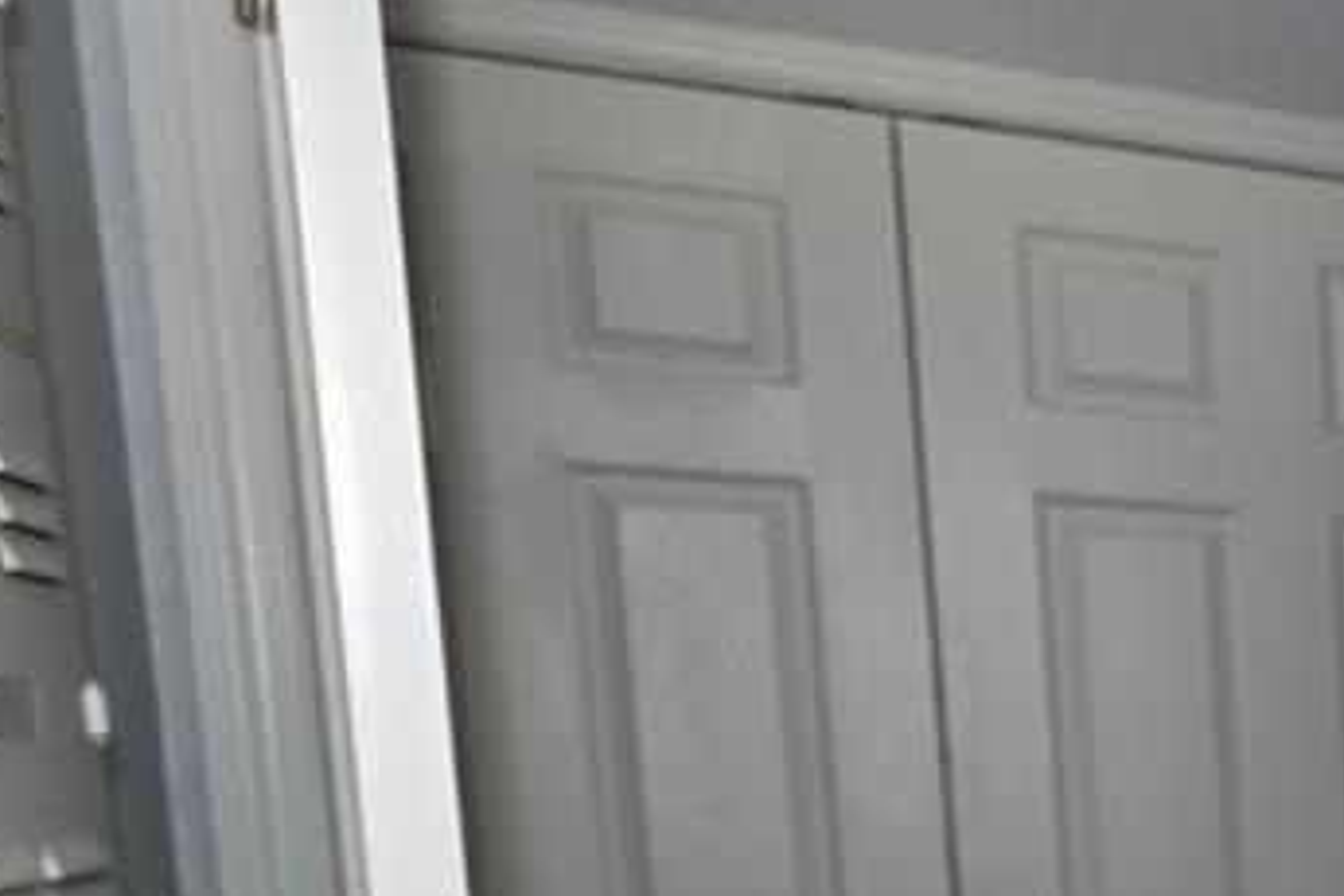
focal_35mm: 65
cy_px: 1126
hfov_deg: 19.2
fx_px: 2426
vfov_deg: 19.5
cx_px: 2653
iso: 160
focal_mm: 14
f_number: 4
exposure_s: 1/200
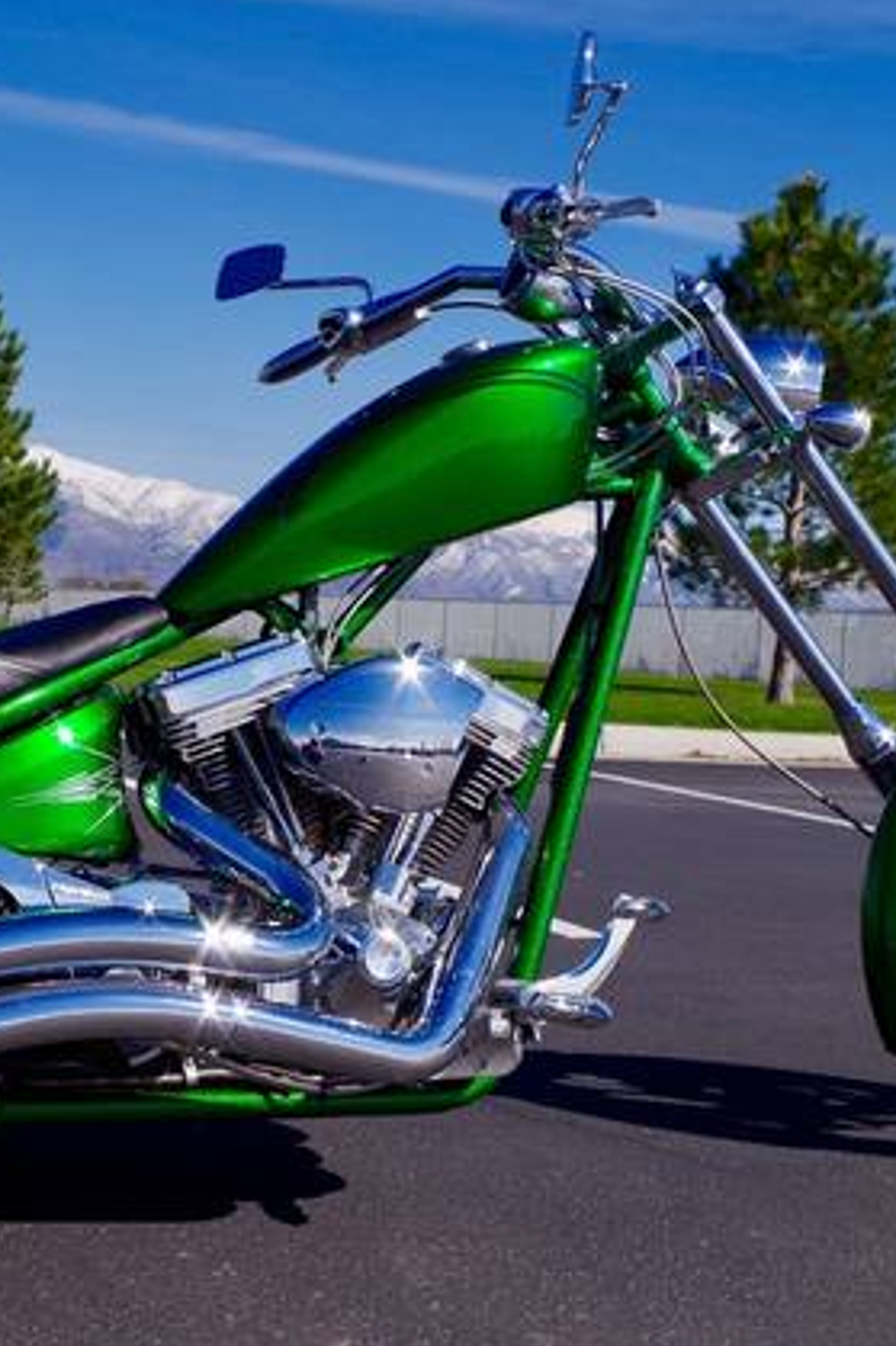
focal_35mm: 52
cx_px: 238
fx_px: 1943
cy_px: 676
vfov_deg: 38.2
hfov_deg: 25.7
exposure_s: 1/800
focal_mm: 23.13
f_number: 9
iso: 200
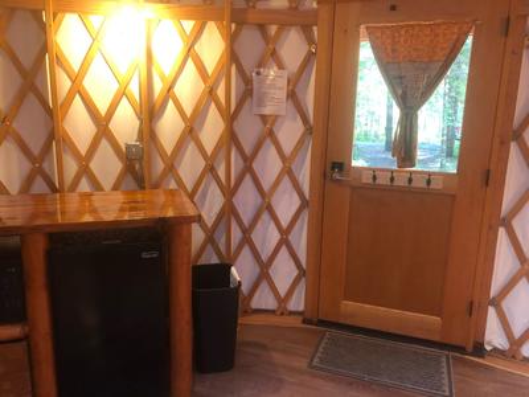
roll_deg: -2.3
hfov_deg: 63.4
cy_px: 198
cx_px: 264
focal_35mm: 28
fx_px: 428
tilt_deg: -9.7
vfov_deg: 49.7
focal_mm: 3.99
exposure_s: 1/15
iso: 64
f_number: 1.8
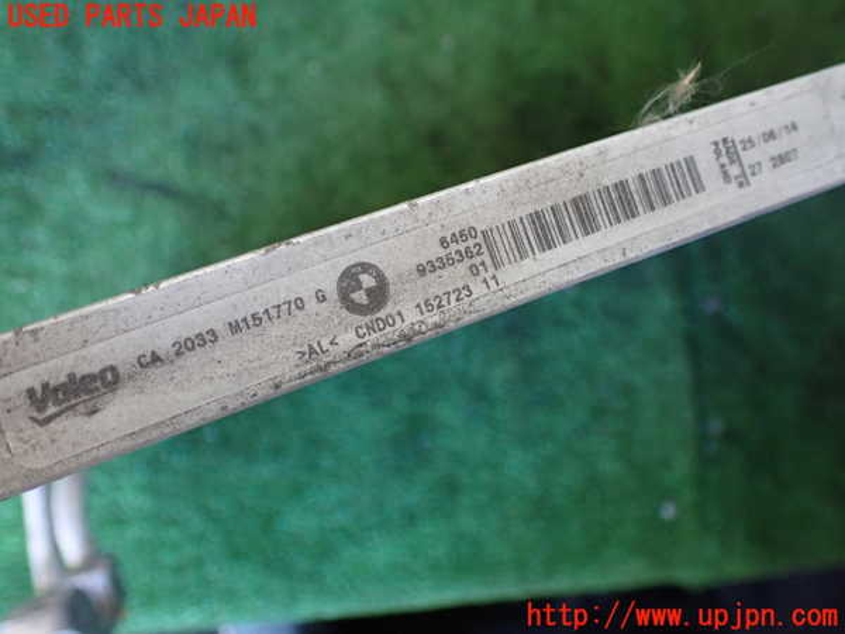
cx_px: 422
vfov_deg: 46.8
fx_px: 732
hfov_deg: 60.0
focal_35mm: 30
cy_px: 317
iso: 800
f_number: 2.3
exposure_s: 1/100
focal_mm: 5.4
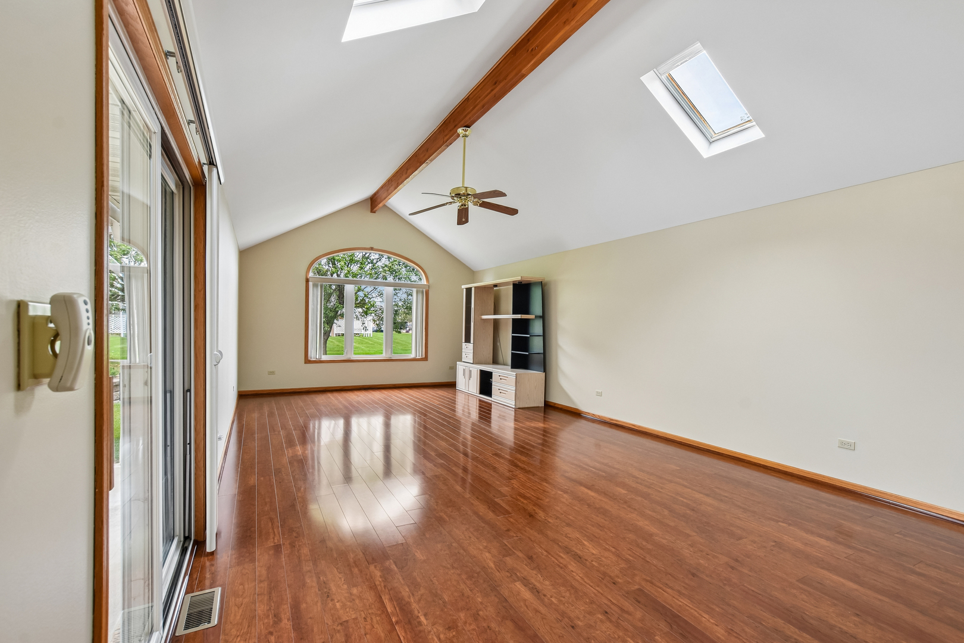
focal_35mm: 15
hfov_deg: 100.4
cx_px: 482
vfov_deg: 77.3
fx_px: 402
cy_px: 322
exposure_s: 1/20
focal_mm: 10
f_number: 8
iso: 400
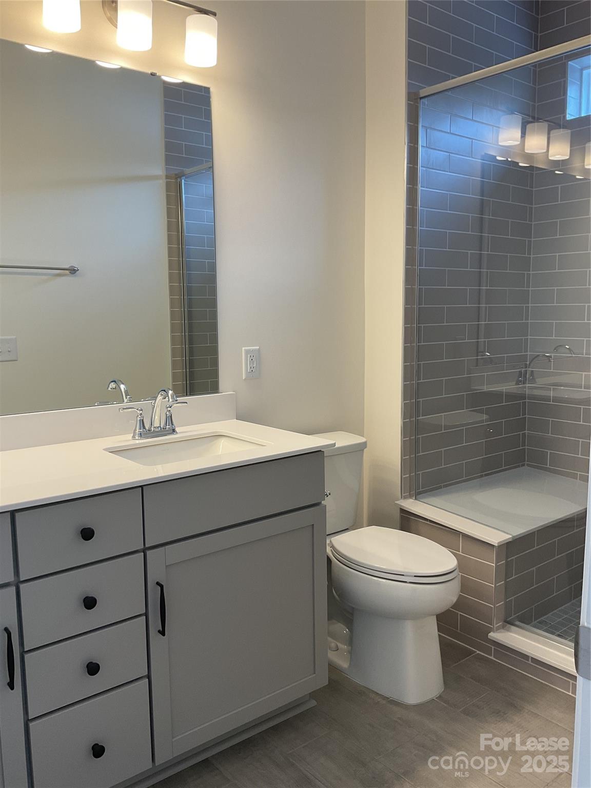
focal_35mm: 29
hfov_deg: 48.2
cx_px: 296
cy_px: 394
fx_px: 660
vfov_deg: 61.7
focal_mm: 3
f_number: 1.8
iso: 50
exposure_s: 1/120
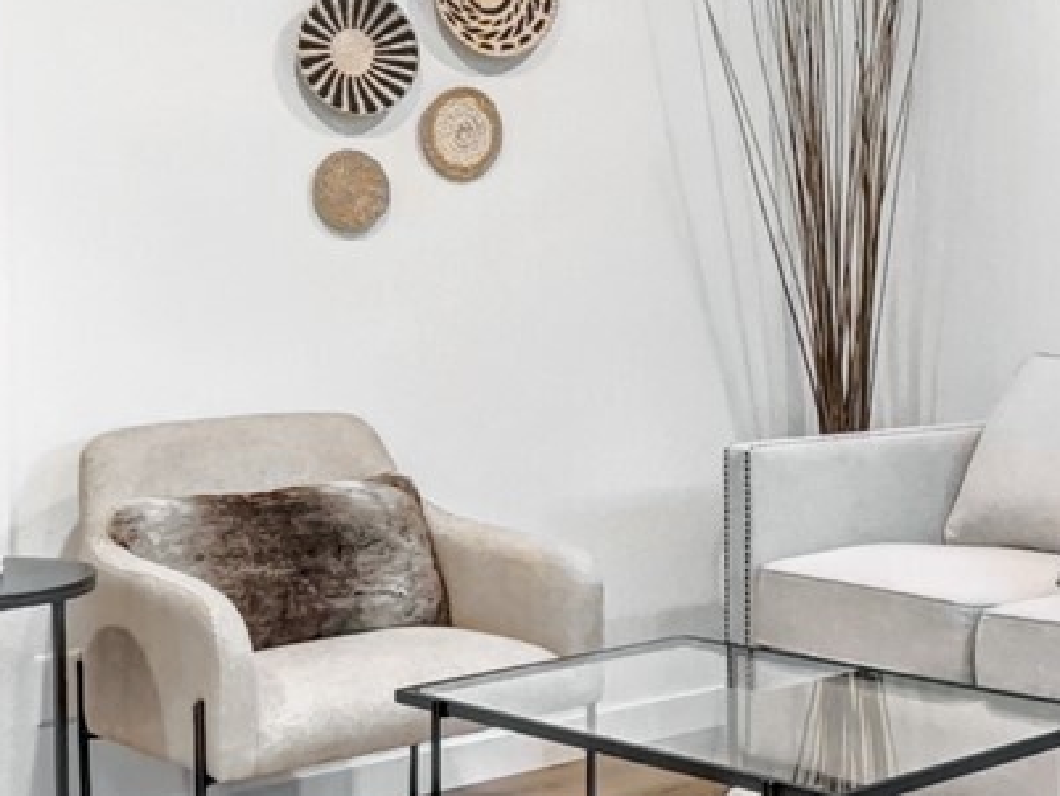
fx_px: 1868
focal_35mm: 61
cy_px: 337
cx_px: 1283
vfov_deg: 24.0
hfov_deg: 27.7
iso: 3200
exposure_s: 1/6
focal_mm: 10
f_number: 11
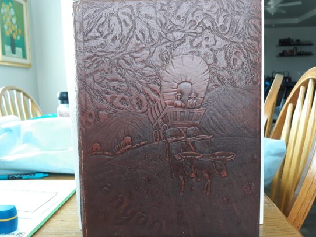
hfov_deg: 58.3
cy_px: 121
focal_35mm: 31
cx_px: 169
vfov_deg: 45.4
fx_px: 283
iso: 80
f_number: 1.7
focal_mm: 3.7
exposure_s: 1/40
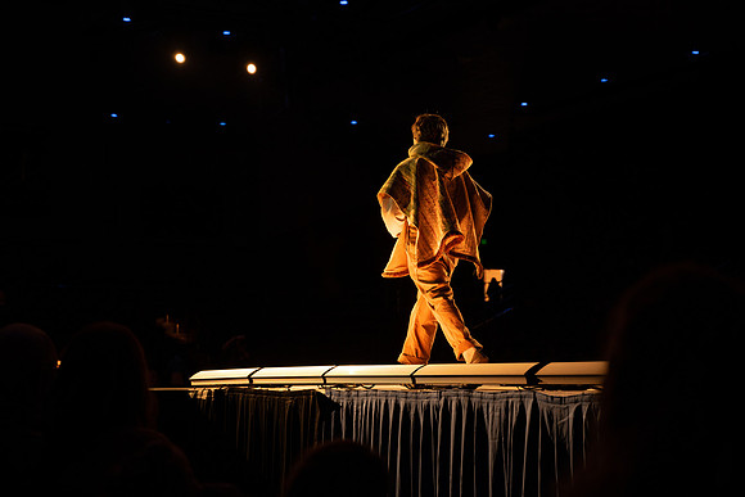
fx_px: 1283
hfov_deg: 32.4
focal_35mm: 62
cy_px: 248
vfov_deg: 21.9
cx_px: 372
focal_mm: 62
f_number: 4
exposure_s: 1/320
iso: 1000
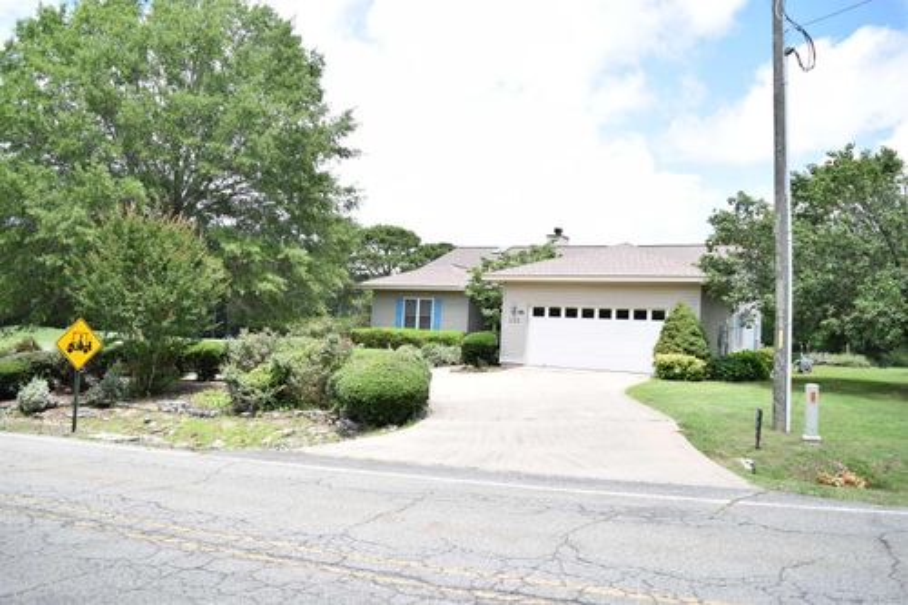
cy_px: 302
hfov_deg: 61.9
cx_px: 454
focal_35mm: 30
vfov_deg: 43.6
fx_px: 756
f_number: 3.5
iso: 100
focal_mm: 20
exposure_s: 1/400
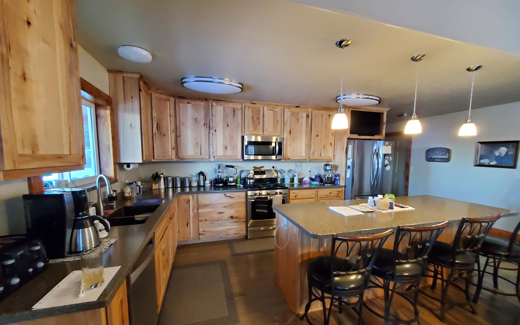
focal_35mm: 14
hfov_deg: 105.3
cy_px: 173
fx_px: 198
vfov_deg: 78.6
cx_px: 259
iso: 800
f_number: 2.2
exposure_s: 1/30
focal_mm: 1.8
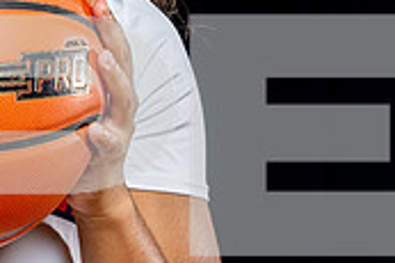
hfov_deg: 7.9
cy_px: -166
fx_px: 2828
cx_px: -145
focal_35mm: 258
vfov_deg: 5.3
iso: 320
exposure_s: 1/250
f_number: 8
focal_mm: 70
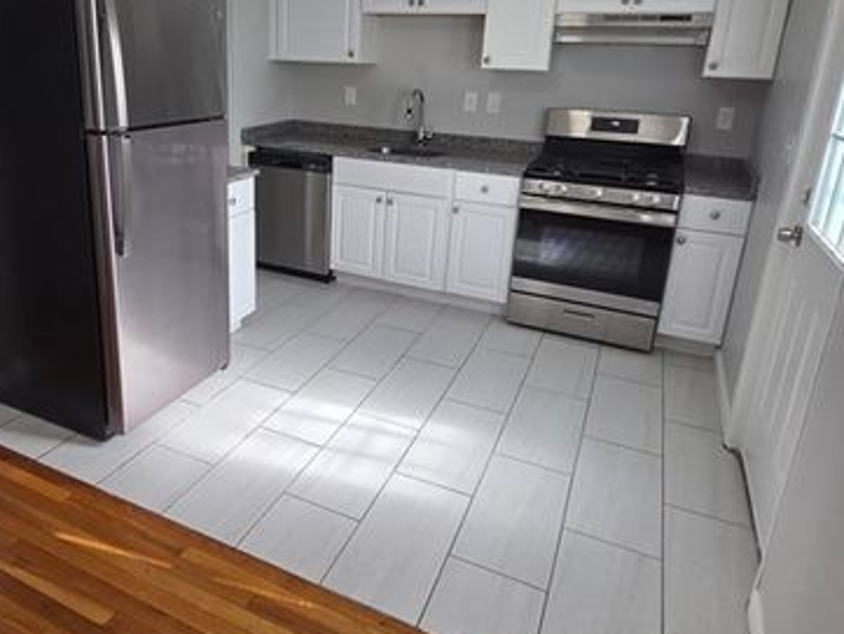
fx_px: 585
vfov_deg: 56.4
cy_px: 251
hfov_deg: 70.6
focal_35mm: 24
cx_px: 325
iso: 64
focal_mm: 2.2
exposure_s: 1/120
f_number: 2.2
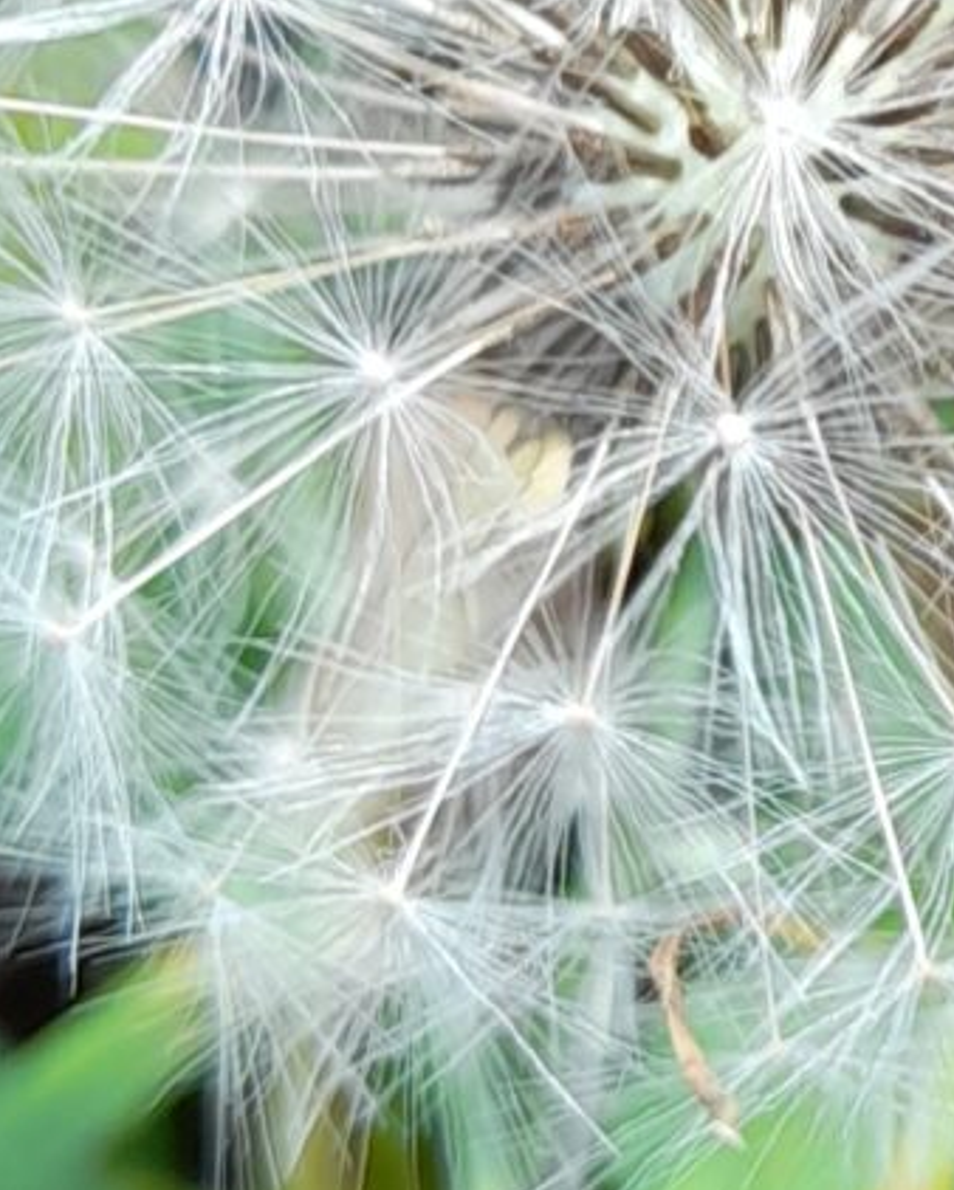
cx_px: 1236
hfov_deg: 10.2
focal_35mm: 148
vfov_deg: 13.0
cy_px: 214
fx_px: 5220
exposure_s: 1/100
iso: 25
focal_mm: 4.6
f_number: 2
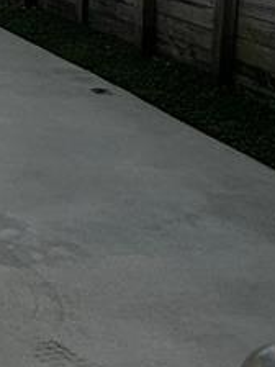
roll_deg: +0.4
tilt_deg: -6.0
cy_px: -59
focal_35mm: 75
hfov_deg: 14.4
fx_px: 794
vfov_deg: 23.9
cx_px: -354
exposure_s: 1/3390
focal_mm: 2.22
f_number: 2.2
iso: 50
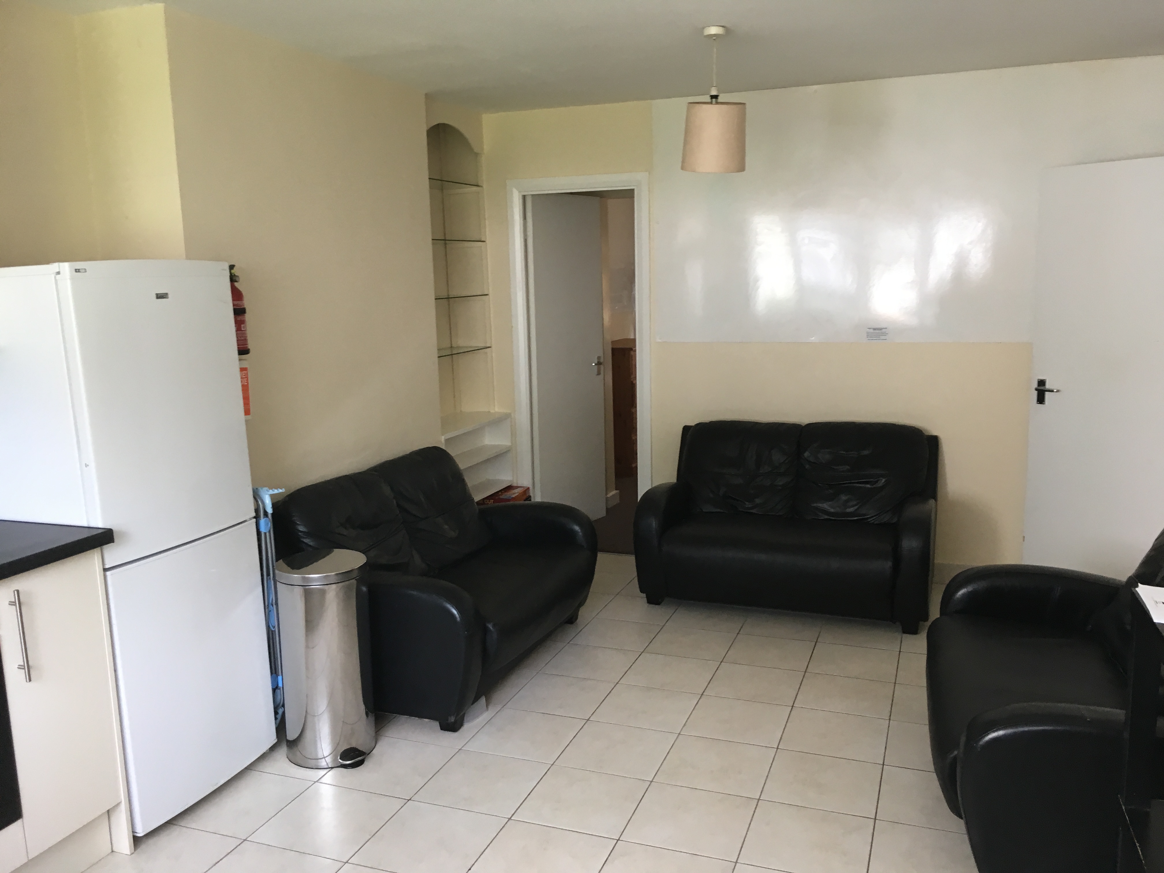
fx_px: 975
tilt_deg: -8.8
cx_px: 582
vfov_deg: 48.2
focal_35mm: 29
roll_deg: +0.8
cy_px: 436
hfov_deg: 61.7
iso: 100
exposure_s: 1/33
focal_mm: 4.15
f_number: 2.2
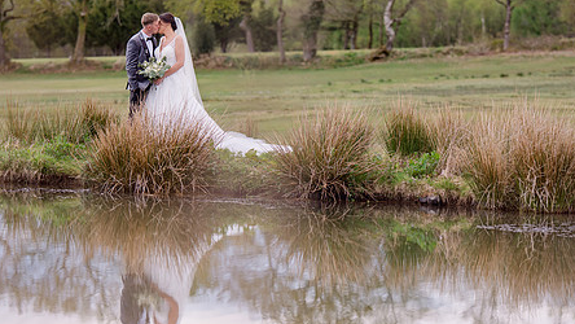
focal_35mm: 126
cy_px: 143
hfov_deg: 17.0
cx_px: 287
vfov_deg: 9.6
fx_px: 1922
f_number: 2
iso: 320
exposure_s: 1/1600
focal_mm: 85
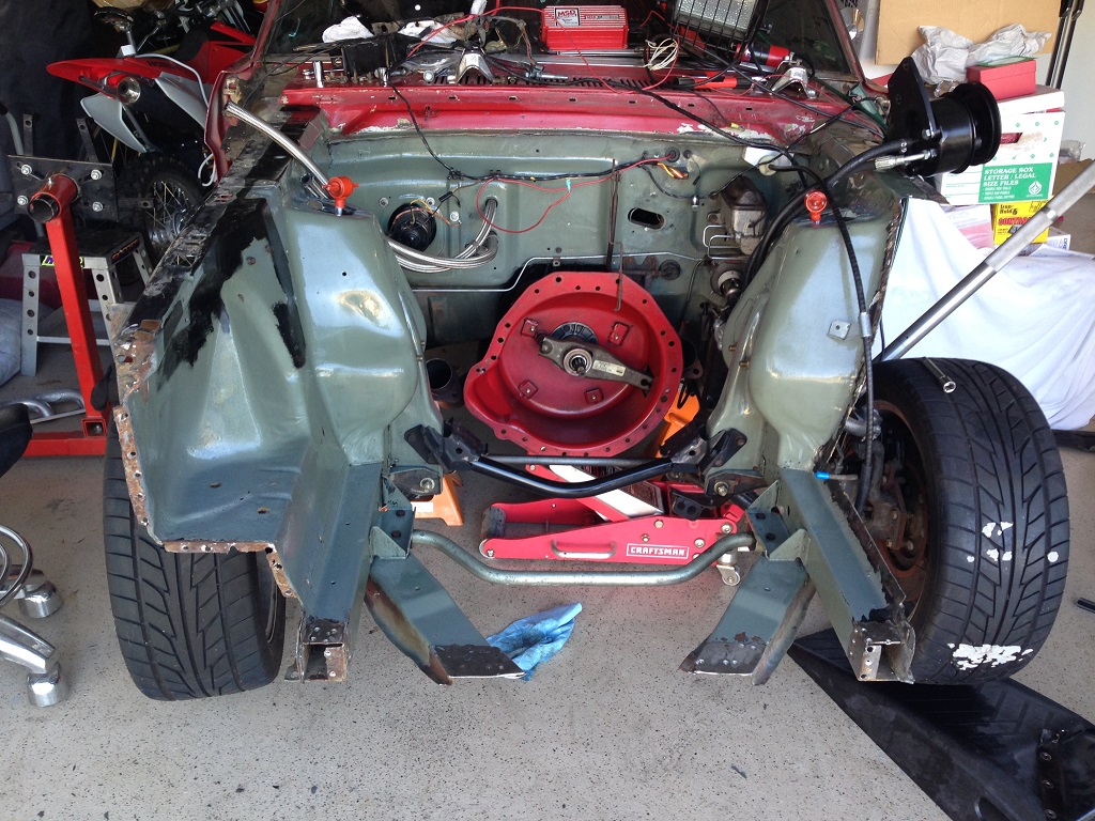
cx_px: 548
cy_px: 410
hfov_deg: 55.4
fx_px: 1044
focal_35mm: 33
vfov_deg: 42.9
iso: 50
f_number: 2.4
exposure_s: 1/30
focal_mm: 4.12
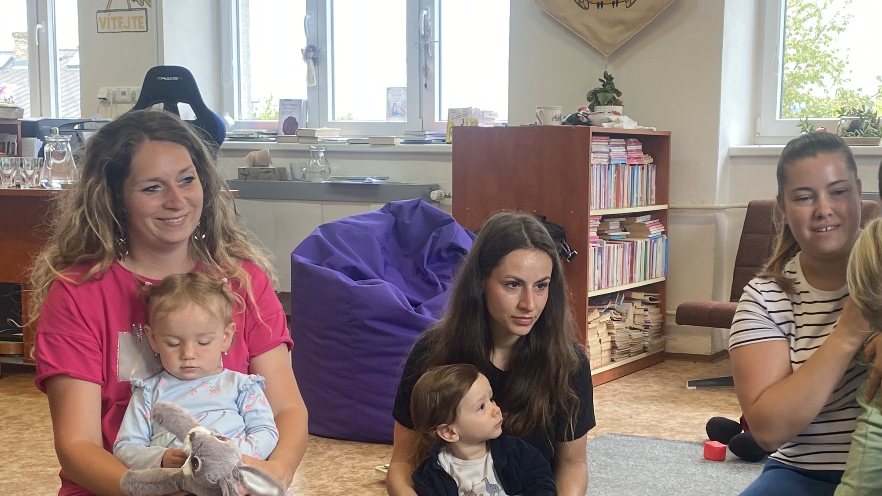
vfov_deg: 20.9
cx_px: 533
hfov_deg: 36.5
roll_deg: -1.1
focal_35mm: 57
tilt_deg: -8.3
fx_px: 1333
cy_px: 362
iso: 64
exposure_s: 1/100
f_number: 1.8
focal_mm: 4.25
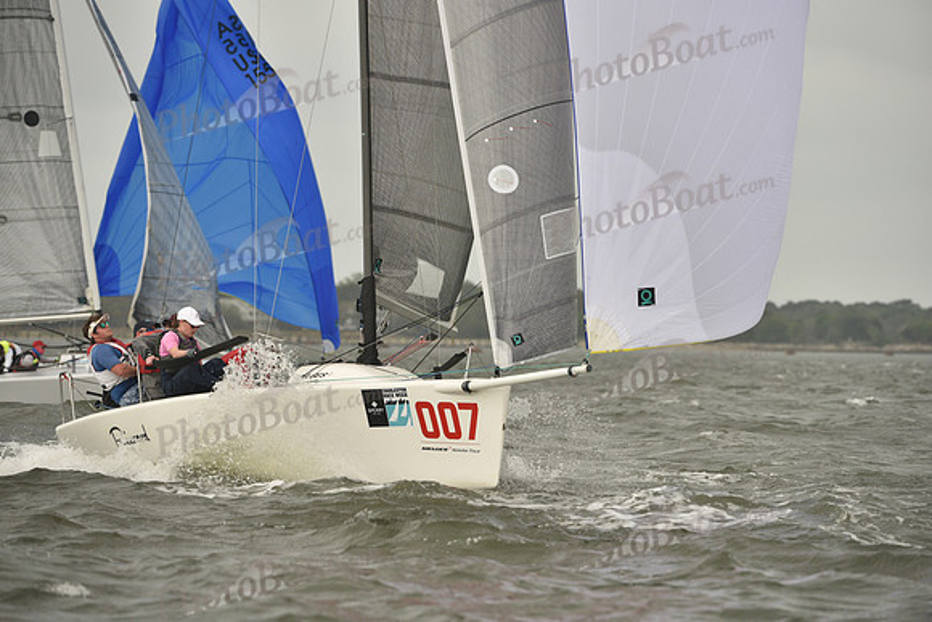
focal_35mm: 290
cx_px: 466
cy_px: 311
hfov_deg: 7.1
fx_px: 7509
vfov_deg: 4.7
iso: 400
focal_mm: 290
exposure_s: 1/1000
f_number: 5.6
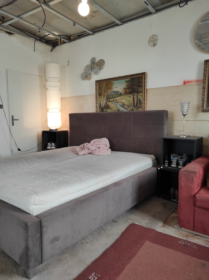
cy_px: 140
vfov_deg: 69.4
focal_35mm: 25
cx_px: 104
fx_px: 202
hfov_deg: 54.8
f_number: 1.89
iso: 154
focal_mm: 5.43
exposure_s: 1/50
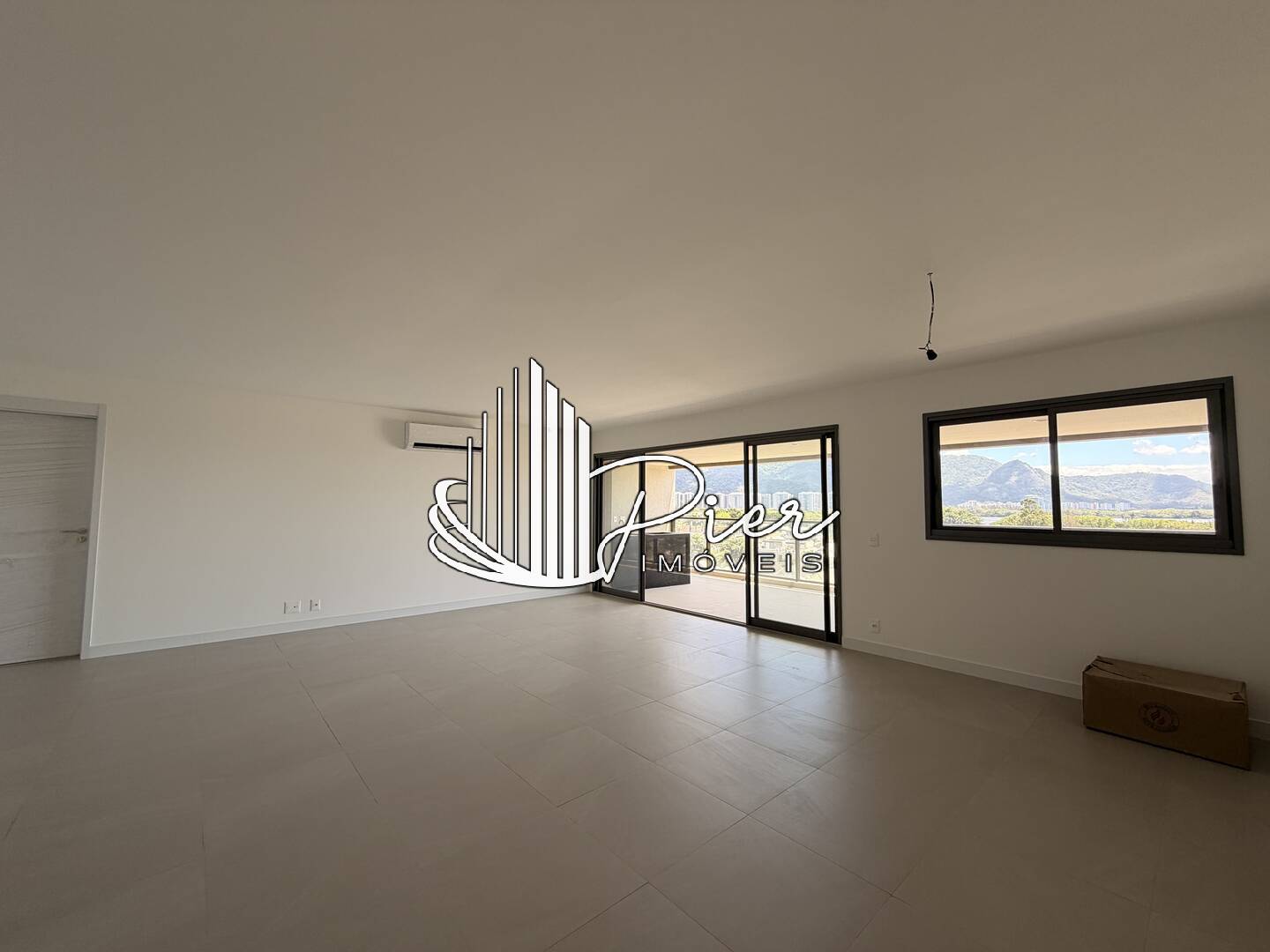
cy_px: 476
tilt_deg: +3.7
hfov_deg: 102.1
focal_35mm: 14
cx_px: 635
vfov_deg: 85.7
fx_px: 514
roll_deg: +0.1
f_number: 2.2
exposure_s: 1/240
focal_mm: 2.22
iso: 40
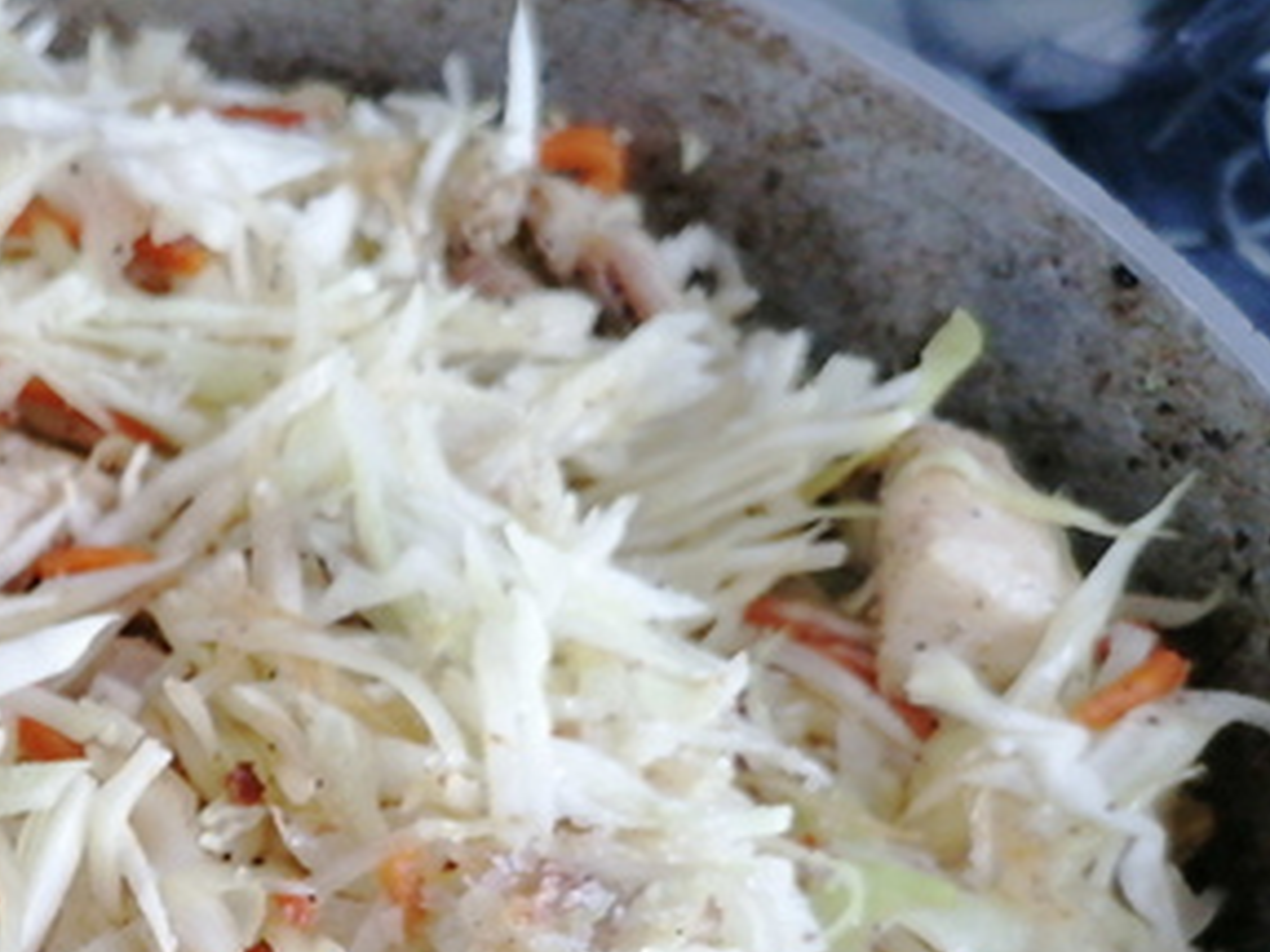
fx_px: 2127
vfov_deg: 23.8
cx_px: -35
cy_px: 1014
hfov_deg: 30.6
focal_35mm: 58
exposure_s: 1/60
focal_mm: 5.4
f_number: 1.8
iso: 320
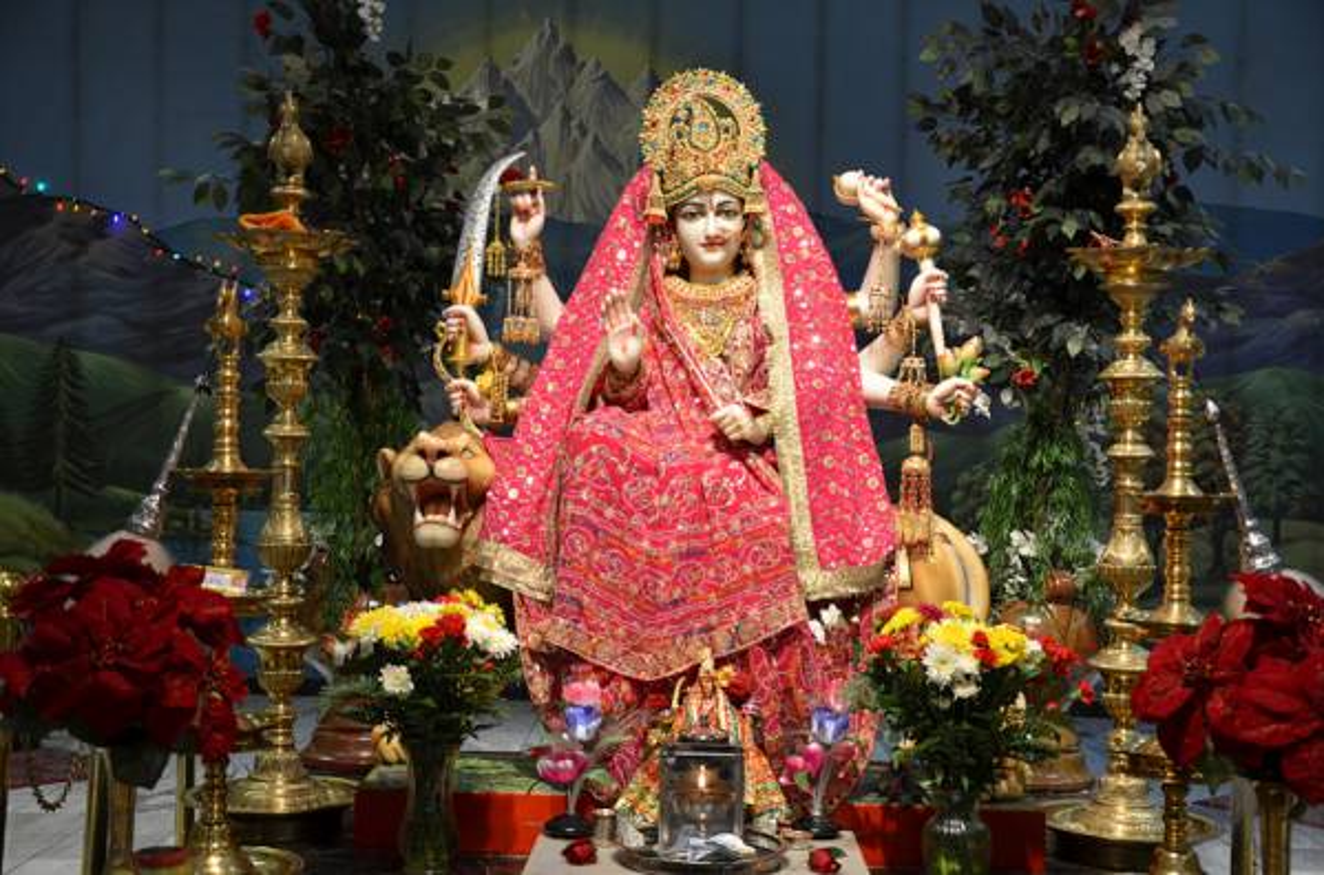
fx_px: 1761
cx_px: 662
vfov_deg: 27.9
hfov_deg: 41.2
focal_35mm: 48
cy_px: 438
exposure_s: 1/25
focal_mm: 32
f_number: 4.2
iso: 400
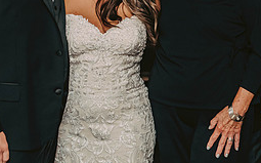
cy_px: 16
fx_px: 825
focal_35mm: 116
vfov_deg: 11.2
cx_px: 147
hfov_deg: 18.0
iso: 2000
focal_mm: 50
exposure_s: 1/200
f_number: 3.2
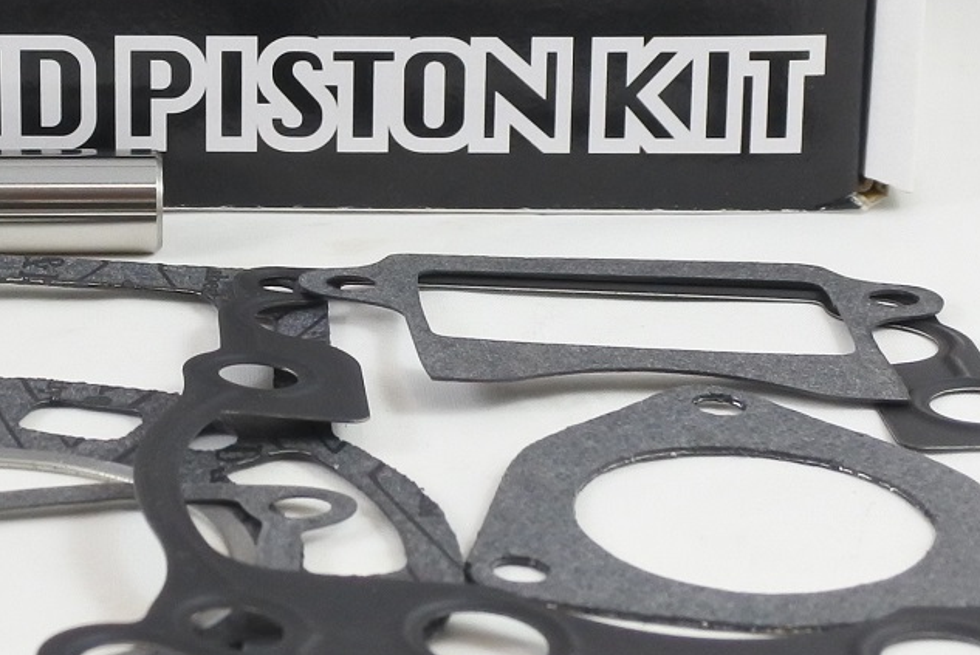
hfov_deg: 20.1
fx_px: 2670
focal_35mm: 98
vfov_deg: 13.7
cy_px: -41
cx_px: -33
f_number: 3.8
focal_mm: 12.3
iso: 500
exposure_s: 1/125
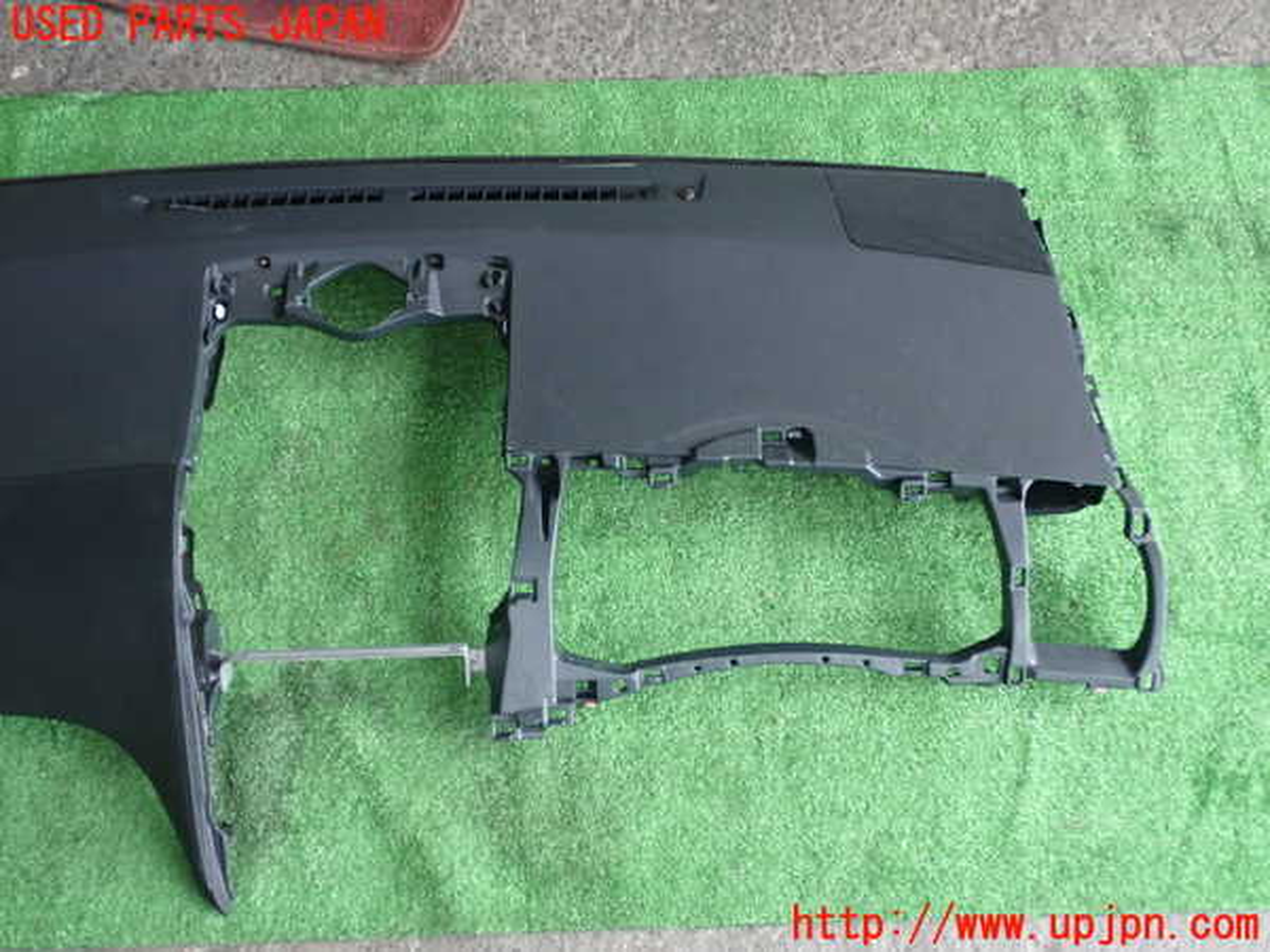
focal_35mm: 36
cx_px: 635
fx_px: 1321
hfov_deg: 51.4
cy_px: 476
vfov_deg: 39.7
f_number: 2.5
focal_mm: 6.37
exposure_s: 1/40
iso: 320
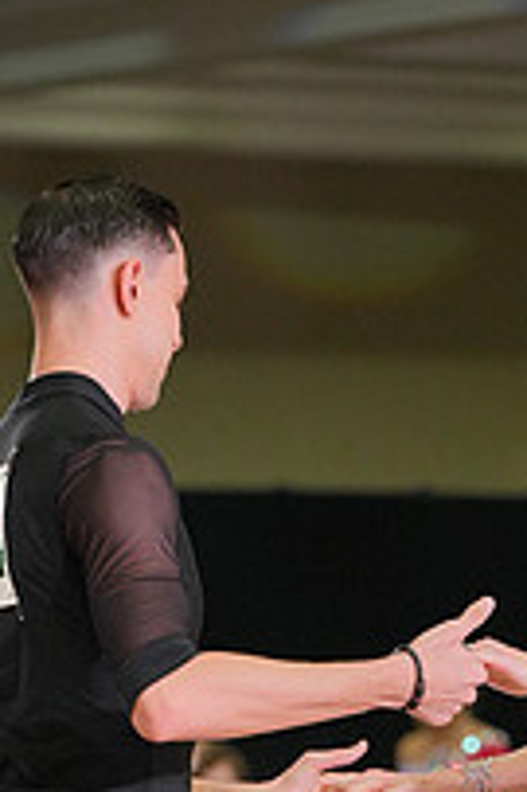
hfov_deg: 3.7
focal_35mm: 375
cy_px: 948
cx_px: 560
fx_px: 8248
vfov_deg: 5.5
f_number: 4
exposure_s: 1/400
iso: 2000
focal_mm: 131
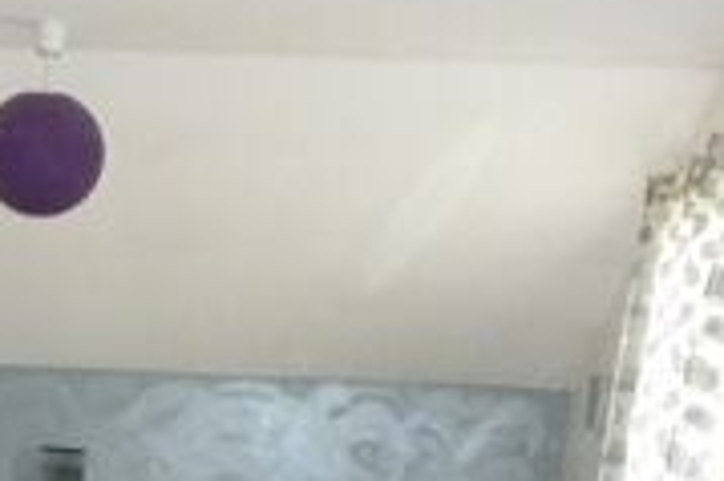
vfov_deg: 16.6
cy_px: 602
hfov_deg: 24.2
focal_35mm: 78
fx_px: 1567
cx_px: -81
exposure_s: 1/60
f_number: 3.3
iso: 640
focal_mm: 5
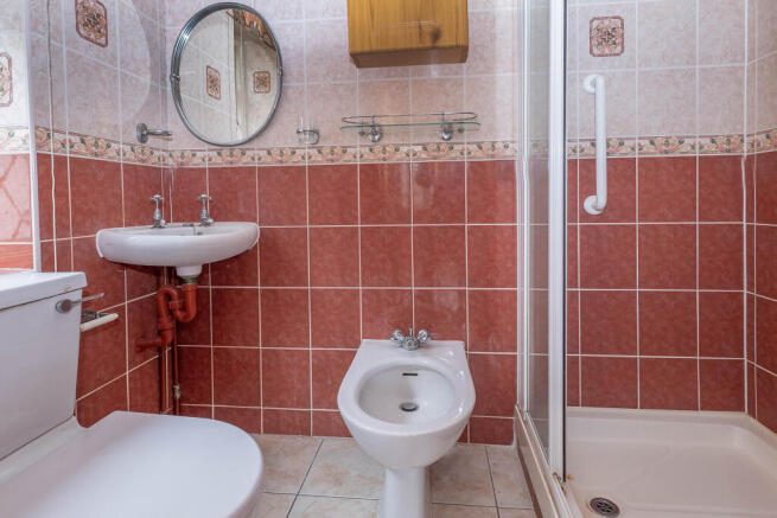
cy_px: 259
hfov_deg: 96.7
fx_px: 345
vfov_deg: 73.8
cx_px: 388
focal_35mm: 16
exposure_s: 1/10
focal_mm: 10.5
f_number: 5.6
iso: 400
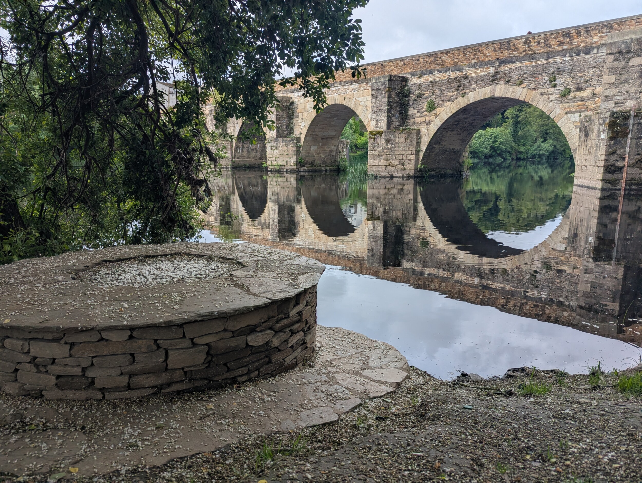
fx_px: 446
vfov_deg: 56.9
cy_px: 242
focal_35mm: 24
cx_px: 321
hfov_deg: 71.5
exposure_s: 1/1381
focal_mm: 6.81
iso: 46
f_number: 1.85
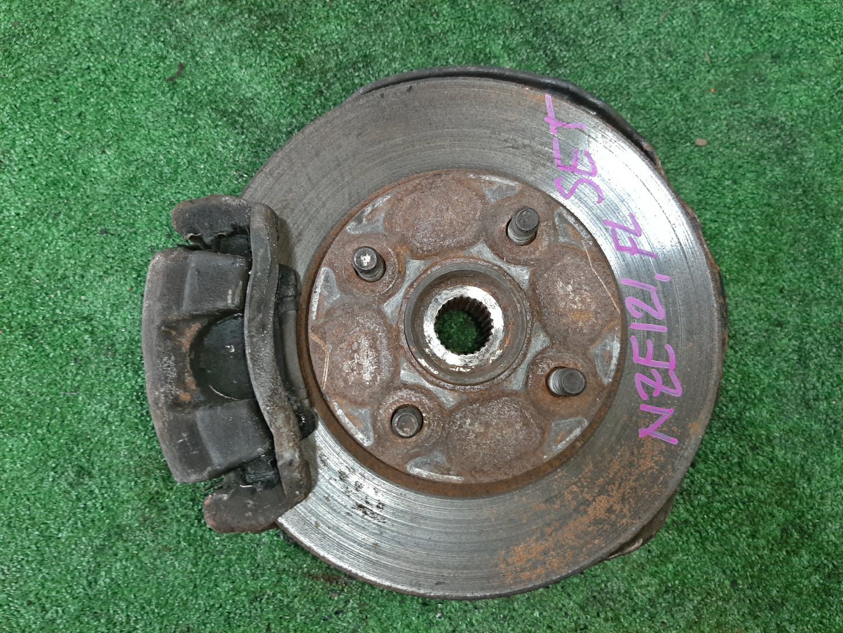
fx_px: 633
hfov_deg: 67.3
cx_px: 422
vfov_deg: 53.1
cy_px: 316
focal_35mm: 26
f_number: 1.7
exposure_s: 1/50
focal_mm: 3.93
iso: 133
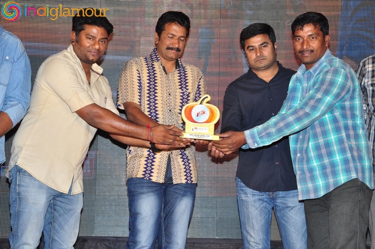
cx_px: 188
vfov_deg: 17.4
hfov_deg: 26.0
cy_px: 124
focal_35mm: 78
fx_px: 812
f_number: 8
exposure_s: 1/125
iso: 500
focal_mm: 52
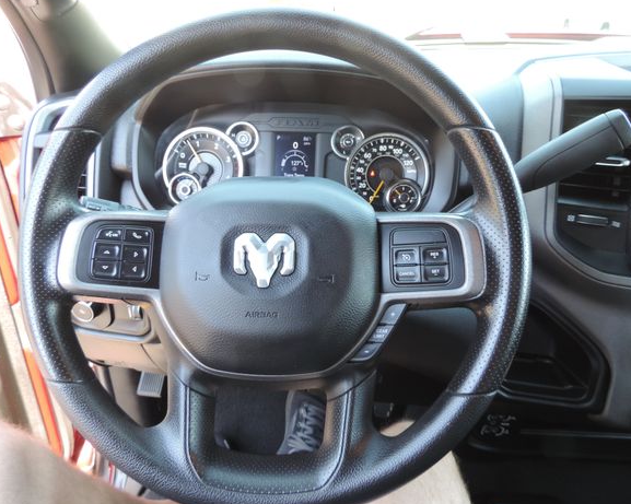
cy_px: 247
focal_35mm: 26
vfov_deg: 54.9
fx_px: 485
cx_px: 302
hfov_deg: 66.0
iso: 160
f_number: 3
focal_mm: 4.3
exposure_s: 1/30
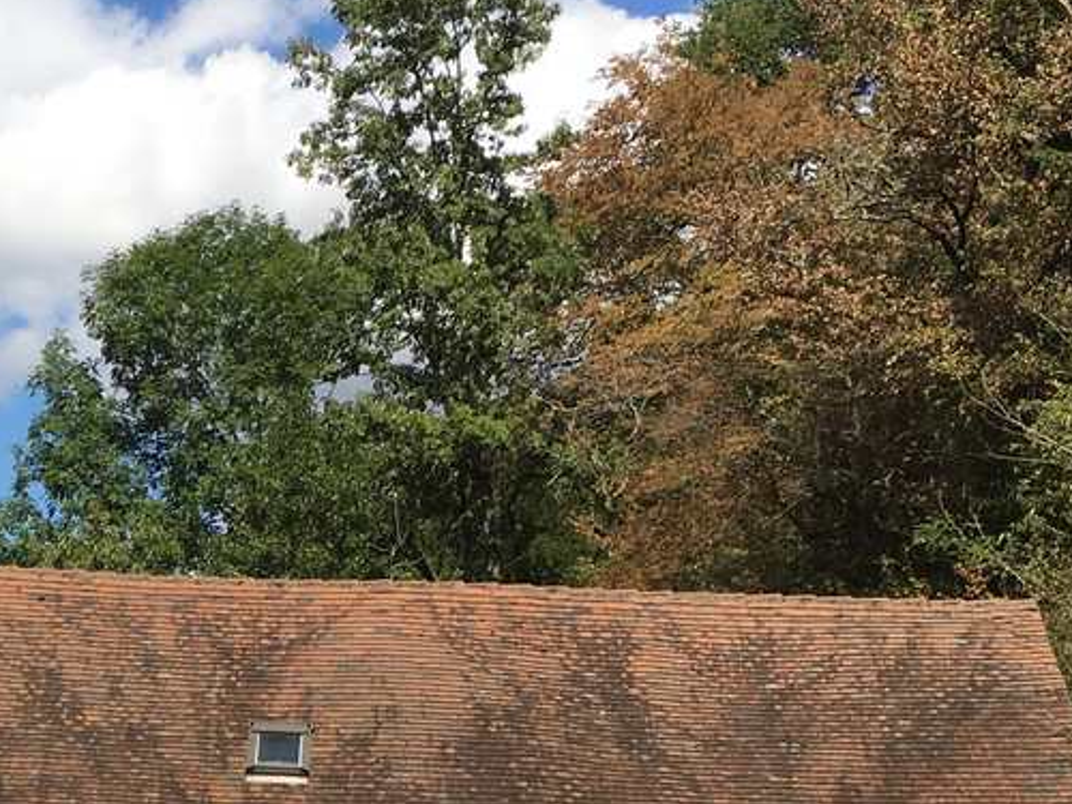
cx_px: -11
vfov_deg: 16.3
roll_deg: -3.3
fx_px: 2694
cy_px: 951
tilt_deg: +3.5
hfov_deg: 21.7
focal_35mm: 87
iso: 25
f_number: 2.2
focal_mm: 4.15
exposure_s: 1/1603
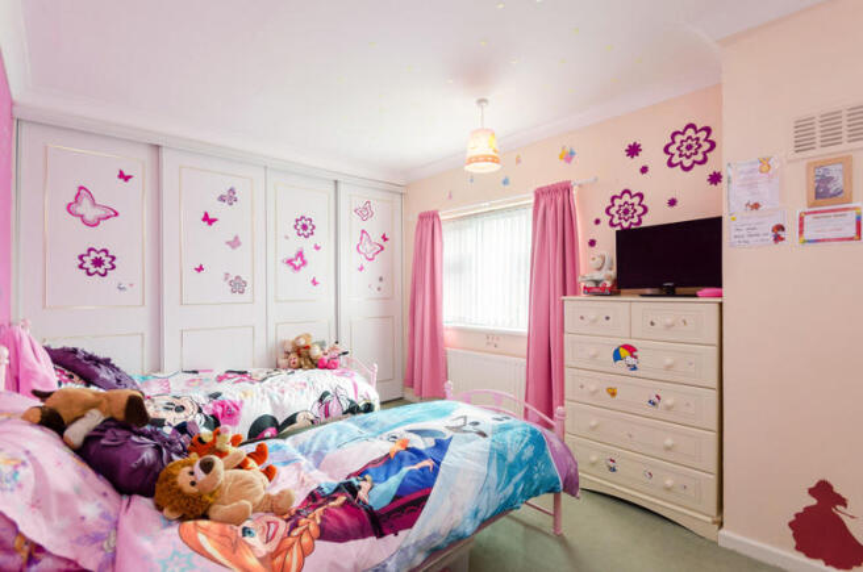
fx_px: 395
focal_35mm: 16
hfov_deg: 95.1
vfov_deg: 71.9
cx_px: 432
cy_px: 286
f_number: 7.1
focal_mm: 11
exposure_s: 1/13
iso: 320
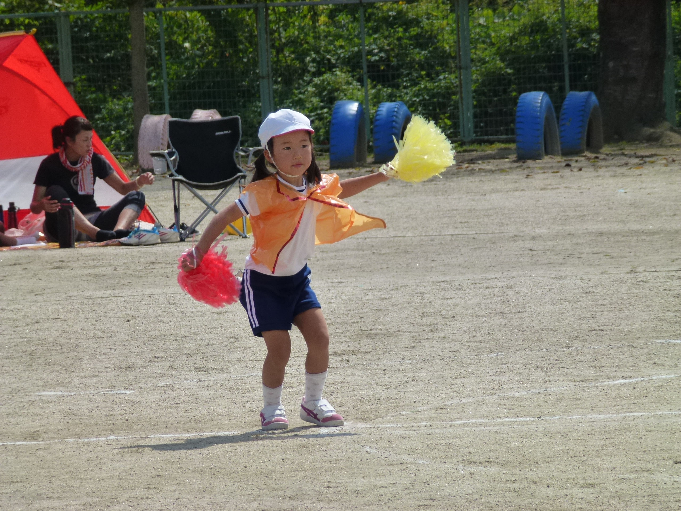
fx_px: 7554
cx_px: 340
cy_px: 256
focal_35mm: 384
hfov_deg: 5.2
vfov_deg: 3.9
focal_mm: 68.8
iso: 160
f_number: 5.9
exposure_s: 1/800
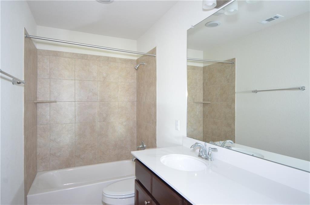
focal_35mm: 20
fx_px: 167
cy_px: 102
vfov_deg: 62.9
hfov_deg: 85.6
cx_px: 155
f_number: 5
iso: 1600
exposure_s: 1/4
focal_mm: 13
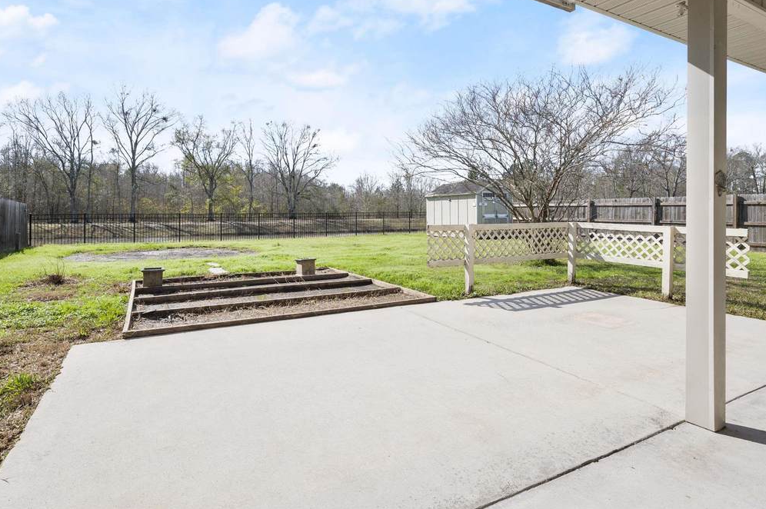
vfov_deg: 67.2
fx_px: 383
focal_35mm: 18
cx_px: 353
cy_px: 242
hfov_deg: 89.9
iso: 200
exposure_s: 1/320
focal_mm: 14
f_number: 10
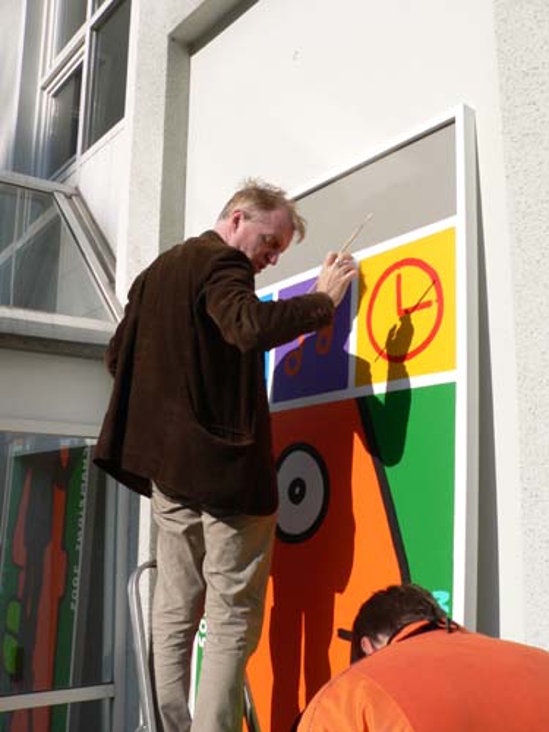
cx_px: 274
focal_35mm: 36
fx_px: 761
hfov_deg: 39.7
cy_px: 366
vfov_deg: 51.4
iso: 80
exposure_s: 1/500
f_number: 4.6
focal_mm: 6
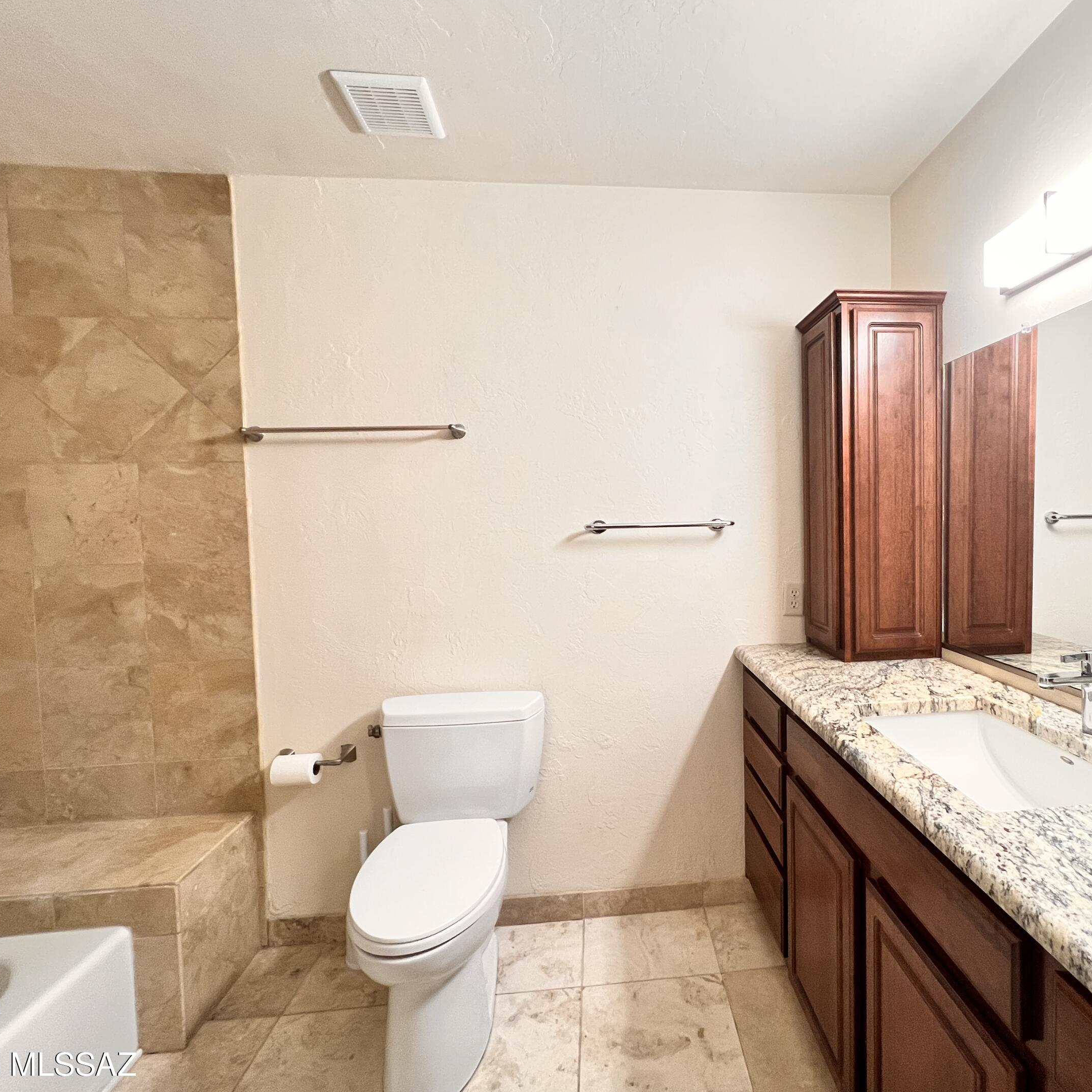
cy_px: 547
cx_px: 664
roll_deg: +1.5
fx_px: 571
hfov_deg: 86.2
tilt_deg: -2.4
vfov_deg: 87.4
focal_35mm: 16
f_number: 1.8
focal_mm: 1.57
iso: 250
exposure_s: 1/60
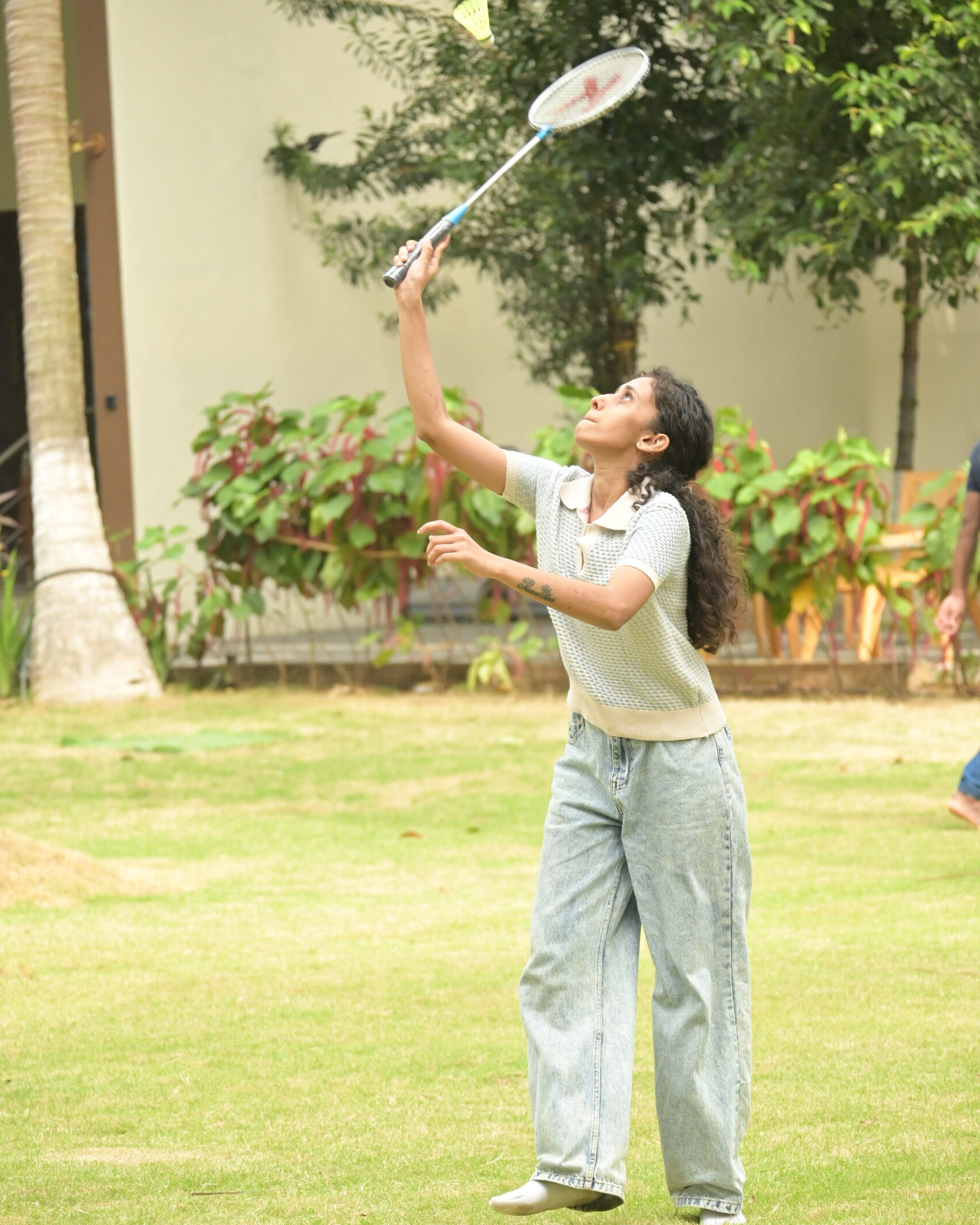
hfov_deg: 9.1
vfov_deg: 11.3
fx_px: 6163
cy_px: 676
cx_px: 487
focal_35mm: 170
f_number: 5
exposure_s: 1/1000
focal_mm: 100
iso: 2000
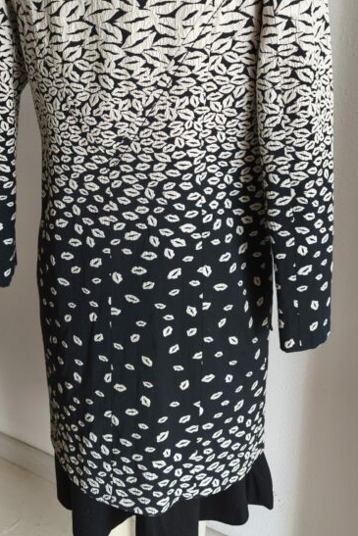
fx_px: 522
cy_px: 159
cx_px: 139
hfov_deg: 37.7
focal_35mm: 35
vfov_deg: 52.8
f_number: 1.7
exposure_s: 1/50
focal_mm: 6.06
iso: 320
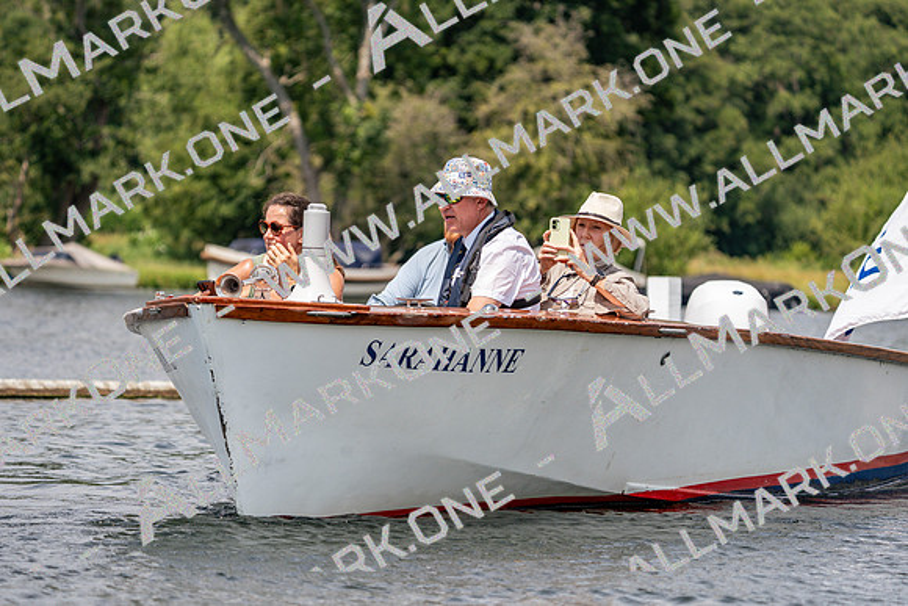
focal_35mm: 209
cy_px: 303
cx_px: 454
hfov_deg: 9.8
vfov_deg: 6.6
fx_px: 5272
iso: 160
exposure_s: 1/1600
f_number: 5.6
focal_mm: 209
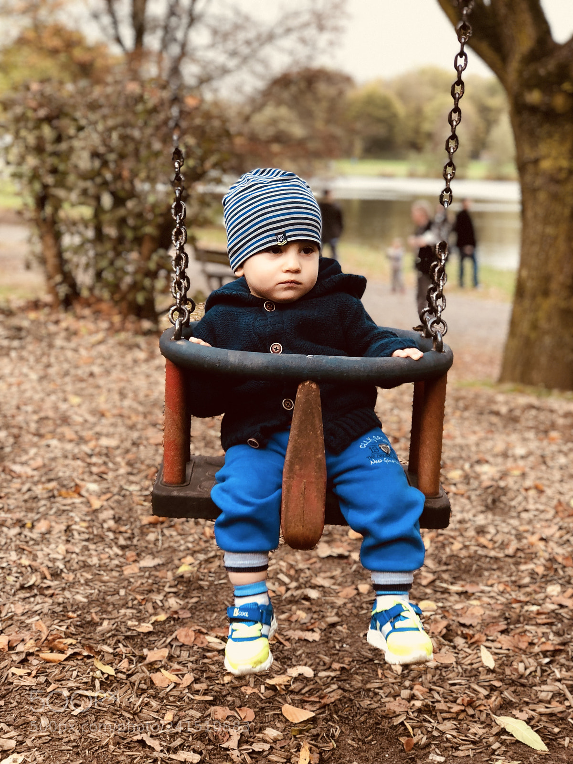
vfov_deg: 33.8
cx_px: 286
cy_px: 382
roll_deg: -1.9
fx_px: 1258
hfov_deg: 25.7
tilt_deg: -9.4
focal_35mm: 57
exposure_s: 1/100
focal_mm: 6.6
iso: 80
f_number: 2.8
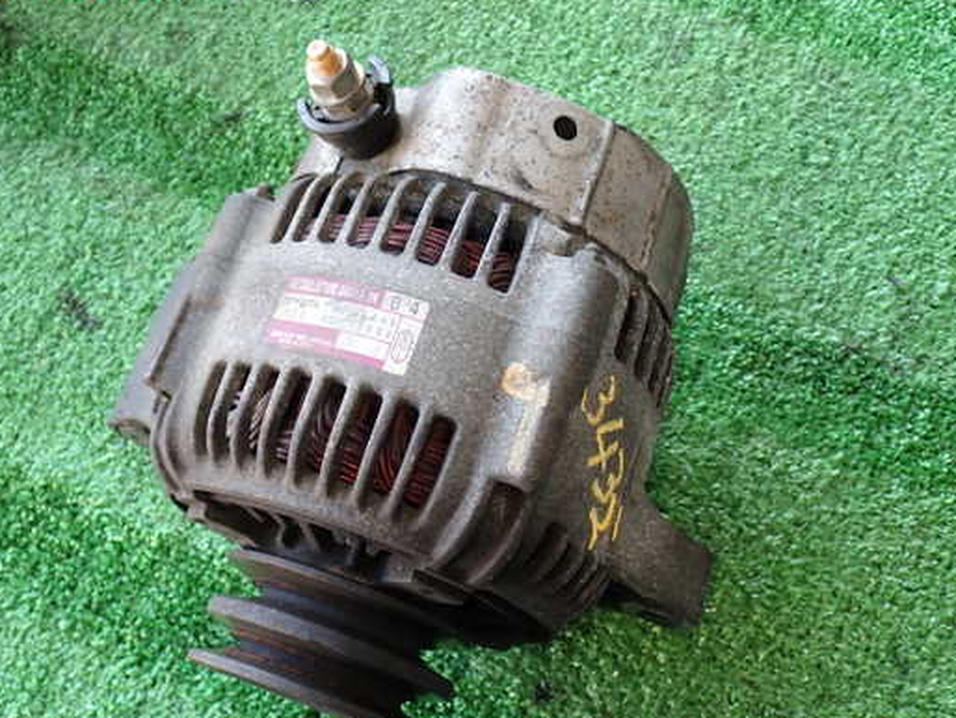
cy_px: 376
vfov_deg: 34.4
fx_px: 1160
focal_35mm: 42
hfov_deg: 44.8
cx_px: 456
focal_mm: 6.37
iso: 200
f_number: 2.5
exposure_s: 1/40
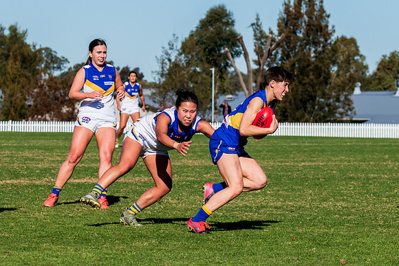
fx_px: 2532
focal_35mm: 228
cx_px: 282
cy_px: 84
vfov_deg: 6.0
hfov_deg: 9.0
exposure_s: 1/2000
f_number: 11
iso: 800
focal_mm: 150
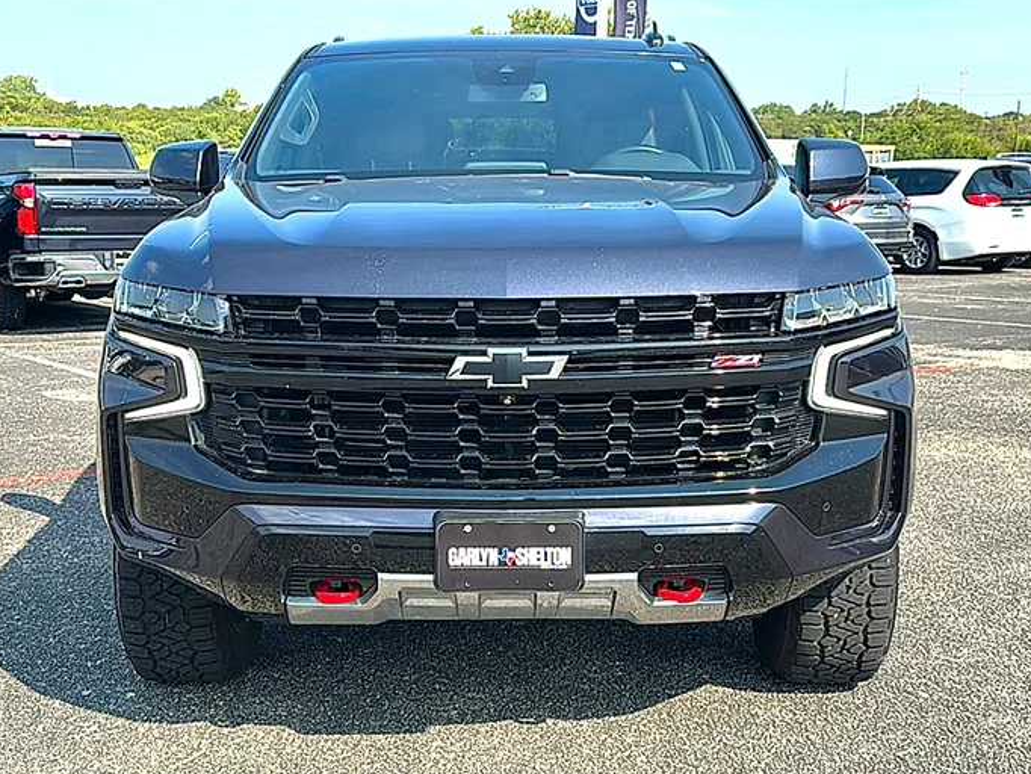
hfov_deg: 47.8
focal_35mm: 39
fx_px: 1162
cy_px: 389
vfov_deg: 36.8
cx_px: 516
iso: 80
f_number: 1.78
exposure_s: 1/1957
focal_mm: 6.86
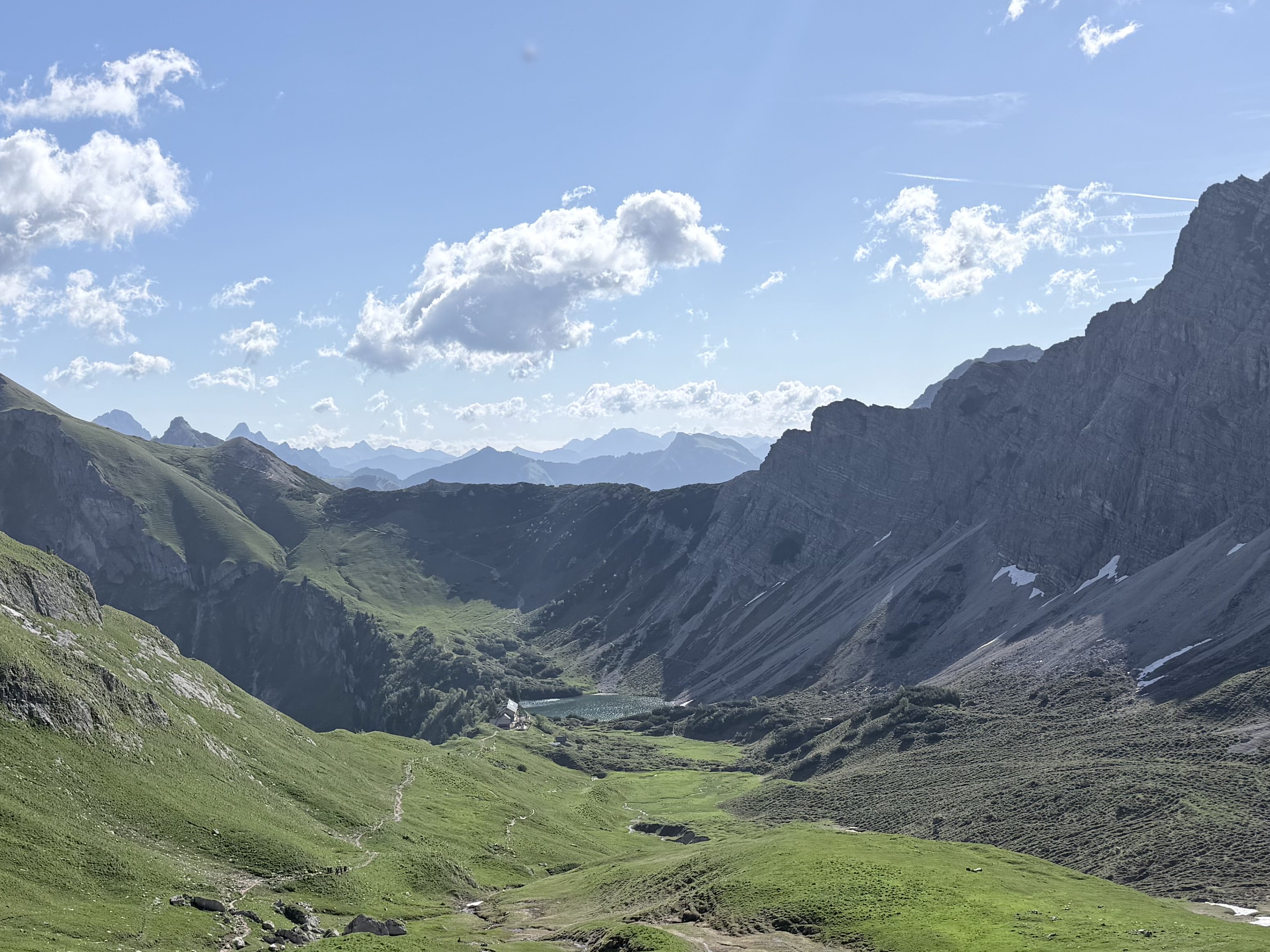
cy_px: 799
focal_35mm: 44
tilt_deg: -12.2
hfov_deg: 42.9
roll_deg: +1.9
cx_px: 591
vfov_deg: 31.8
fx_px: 1614
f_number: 1.78
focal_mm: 6.76
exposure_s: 1/6711
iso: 80
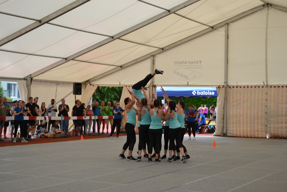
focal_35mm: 63
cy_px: 96
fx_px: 502
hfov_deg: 31.9
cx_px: 144
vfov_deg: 21.6
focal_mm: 42
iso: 100
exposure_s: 1/160
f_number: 6.3
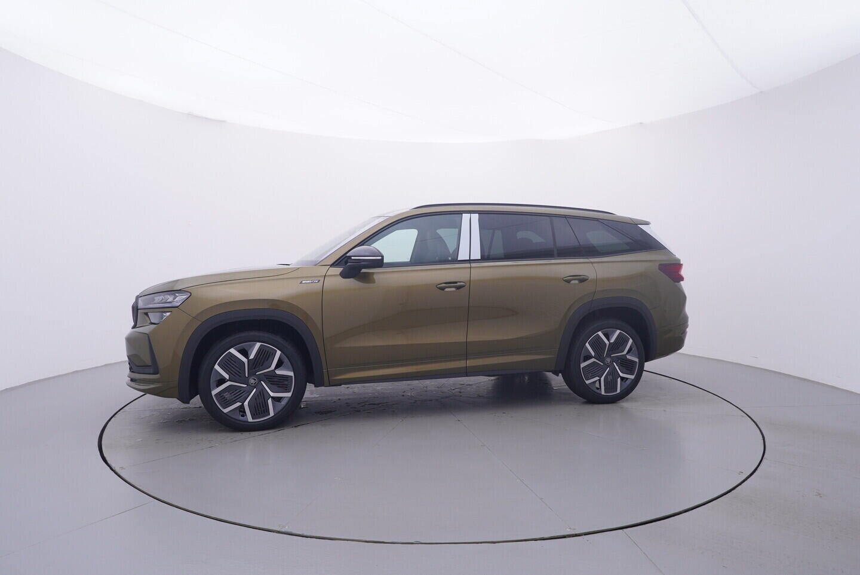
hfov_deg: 77.3
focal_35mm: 22
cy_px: 288
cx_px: 430
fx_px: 538
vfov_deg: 56.2
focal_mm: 15
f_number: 5
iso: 200
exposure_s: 1/80
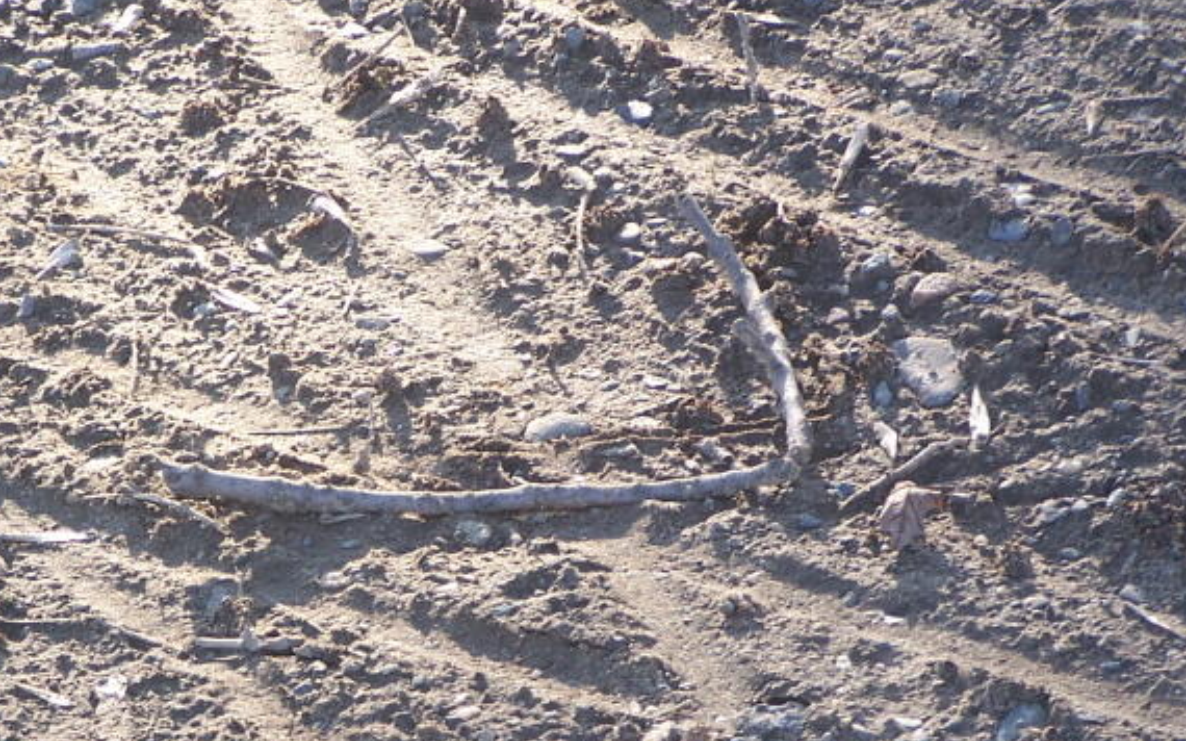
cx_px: 404
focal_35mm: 322
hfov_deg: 6.5
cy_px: 622
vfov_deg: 4.1
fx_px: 10406
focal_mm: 28
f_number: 3.2
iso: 80
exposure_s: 1/125
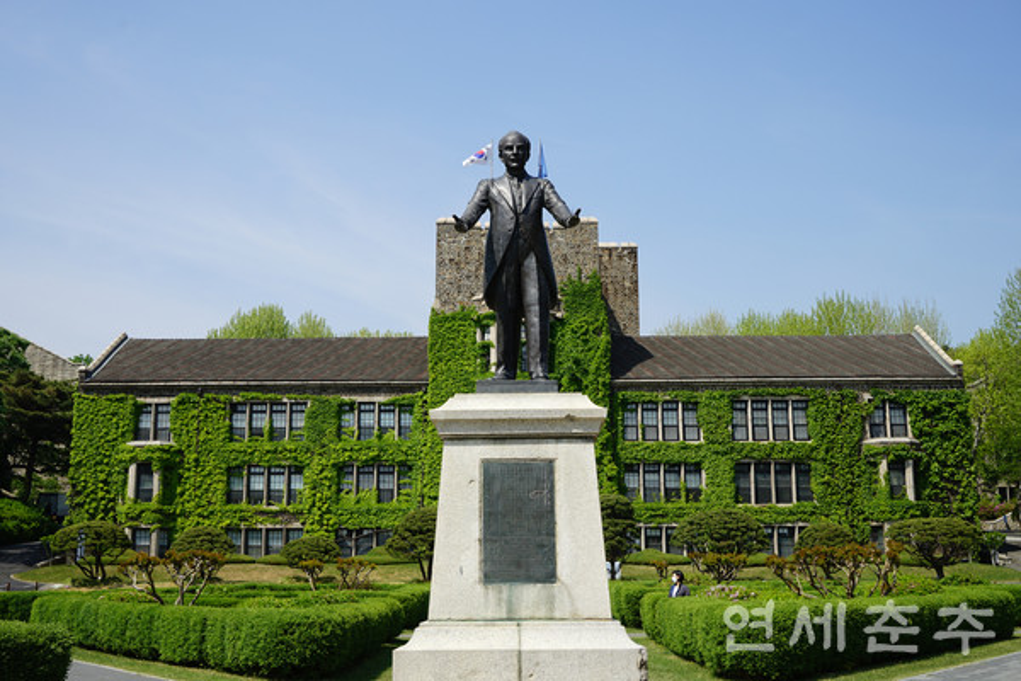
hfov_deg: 47.4
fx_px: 1163
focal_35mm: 41
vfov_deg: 32.6
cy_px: 340
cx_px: 510
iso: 64
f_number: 8
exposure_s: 1/200
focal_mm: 41
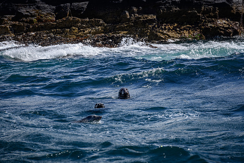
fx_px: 1349
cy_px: 82
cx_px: 122
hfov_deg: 10.3
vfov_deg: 6.9
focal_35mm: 199
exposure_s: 1/800
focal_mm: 195
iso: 200
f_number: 8
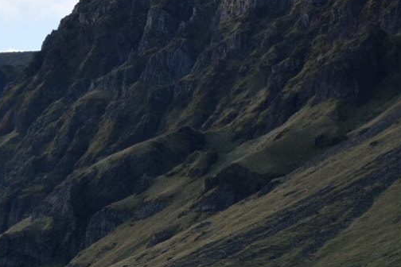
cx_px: -86
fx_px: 2651
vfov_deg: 5.8
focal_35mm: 238
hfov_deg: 8.6
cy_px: 178
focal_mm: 50
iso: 320
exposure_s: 1/100
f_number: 16
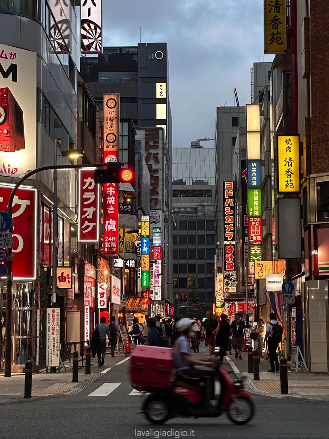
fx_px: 976
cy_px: 220
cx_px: 164
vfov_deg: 25.3
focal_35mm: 77
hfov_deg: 19.1
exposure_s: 1/100
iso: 160
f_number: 2.8
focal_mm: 9
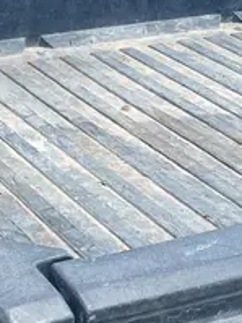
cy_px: 160
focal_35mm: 96
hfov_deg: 14.7
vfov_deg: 20.5
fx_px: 896
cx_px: -68
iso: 50
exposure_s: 1/891
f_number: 1.6
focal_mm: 5.1
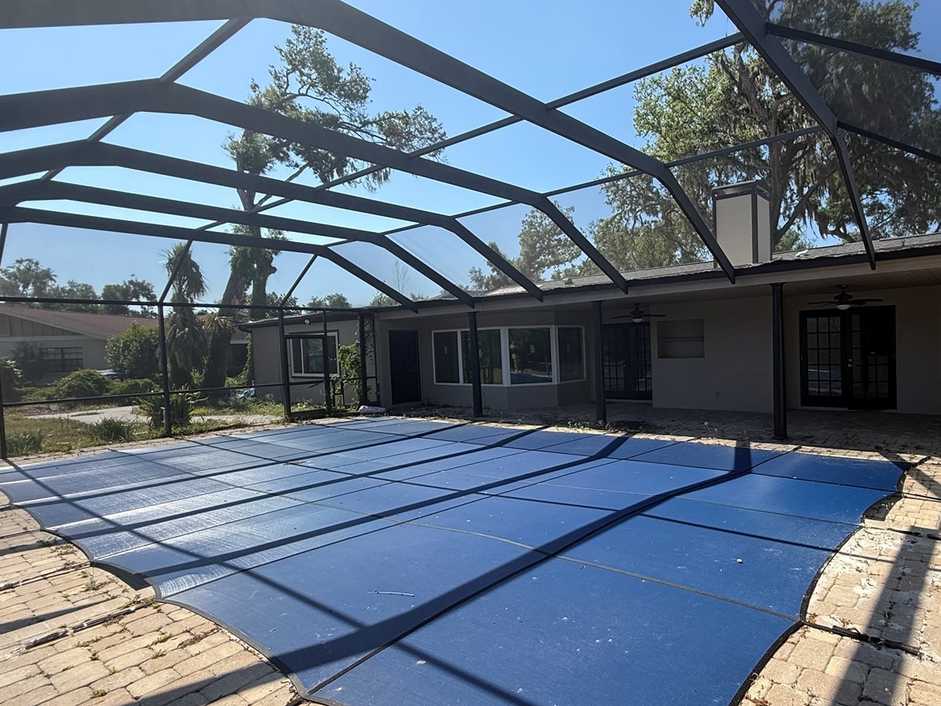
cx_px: 643
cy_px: 364
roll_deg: +1.4
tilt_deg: -2.1
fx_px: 544
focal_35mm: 20
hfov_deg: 78.5
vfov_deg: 66.0
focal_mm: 2.22
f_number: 2.2
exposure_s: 1/1125
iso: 64
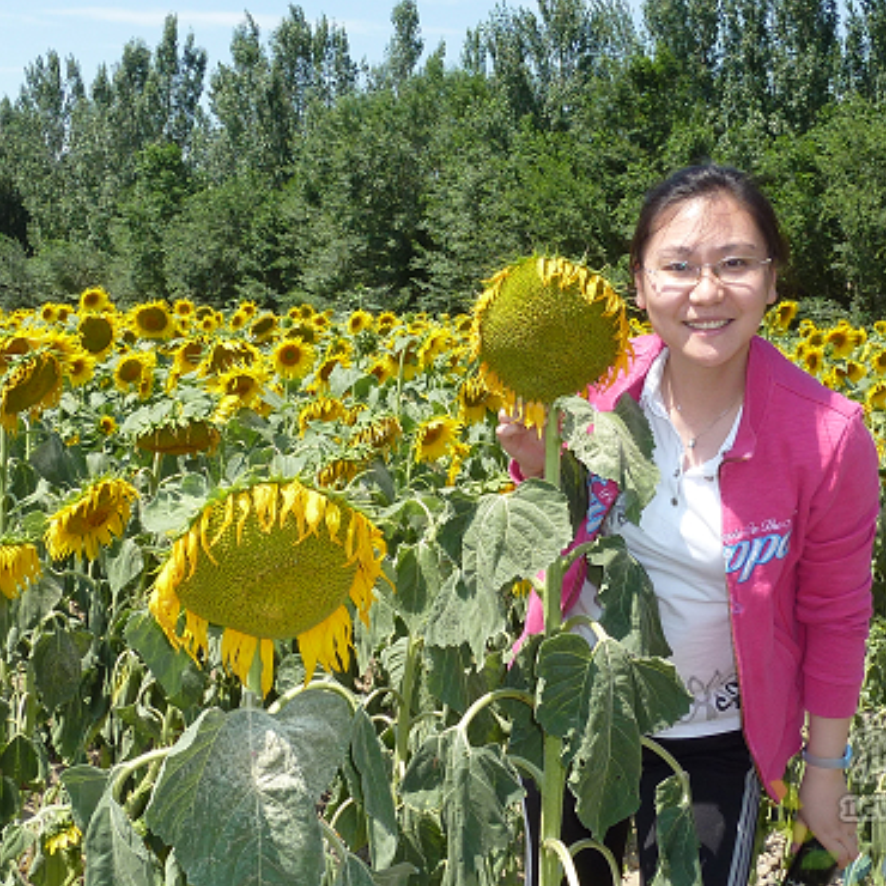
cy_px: 442
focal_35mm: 49
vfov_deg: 34.7
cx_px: 486
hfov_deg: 34.7
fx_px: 1419
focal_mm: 4.7
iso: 100
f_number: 4
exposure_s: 1/500
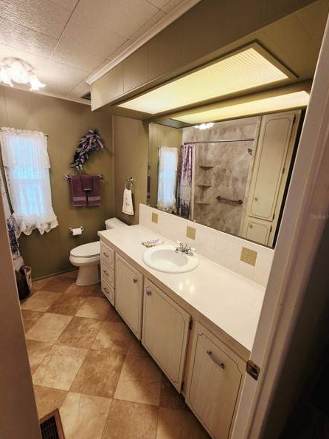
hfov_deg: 85.7
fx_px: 177
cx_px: 162
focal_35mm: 14
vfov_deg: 102.0
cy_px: 217
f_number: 2.2
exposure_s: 1/60
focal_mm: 2.2
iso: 80
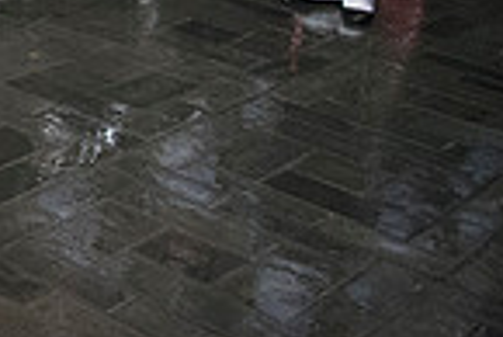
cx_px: -444
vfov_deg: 12.7
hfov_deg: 16.9
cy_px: -311
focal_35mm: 96
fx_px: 1343
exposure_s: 1/4000
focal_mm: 24
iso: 10000
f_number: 2.8
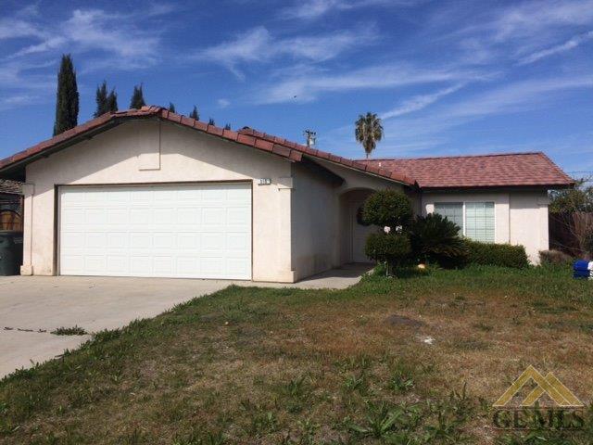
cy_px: 222
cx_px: 296
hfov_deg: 61.7
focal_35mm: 29
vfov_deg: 48.2
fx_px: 497
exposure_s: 1/4566
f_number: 2.2
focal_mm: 4.15
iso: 32
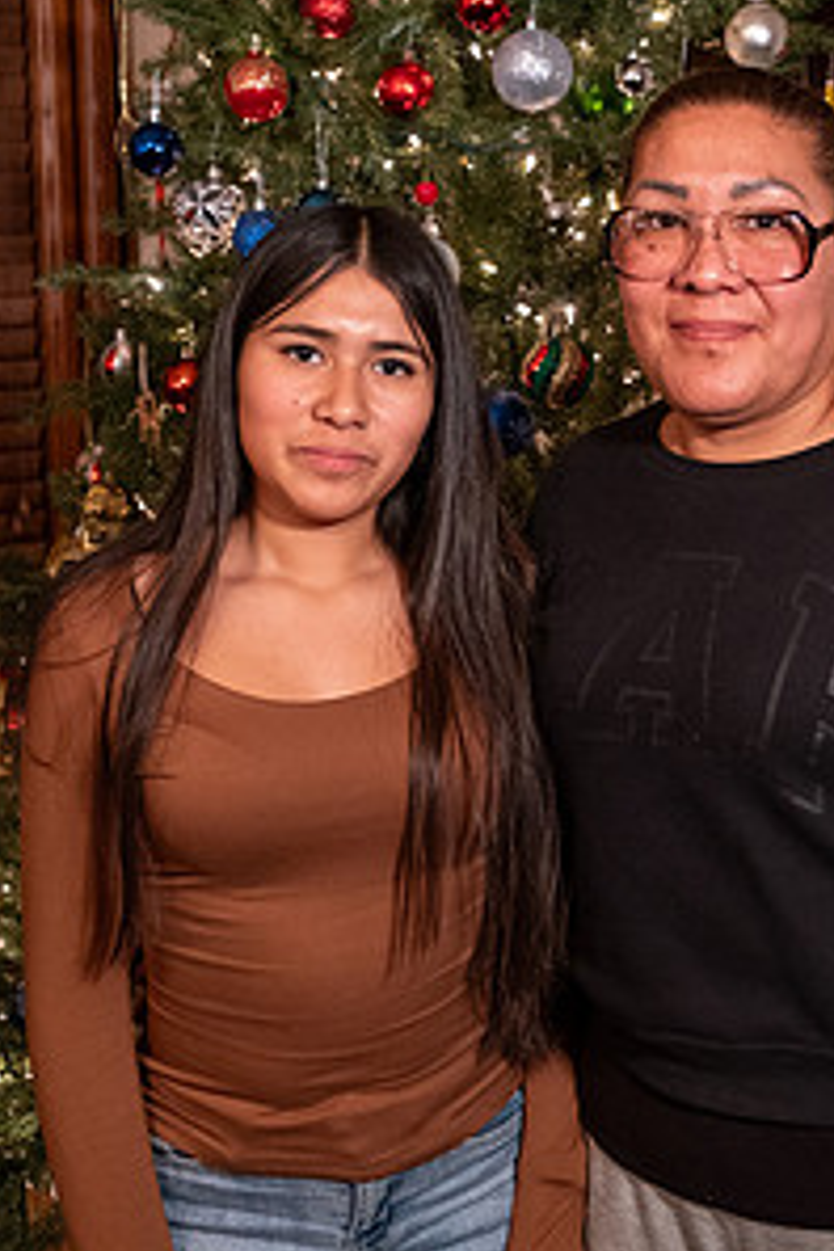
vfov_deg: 37.2
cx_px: 560
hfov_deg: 25.4
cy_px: 446
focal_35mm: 53
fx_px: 1842
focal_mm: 23.4
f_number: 2.8
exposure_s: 1/45
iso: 1600
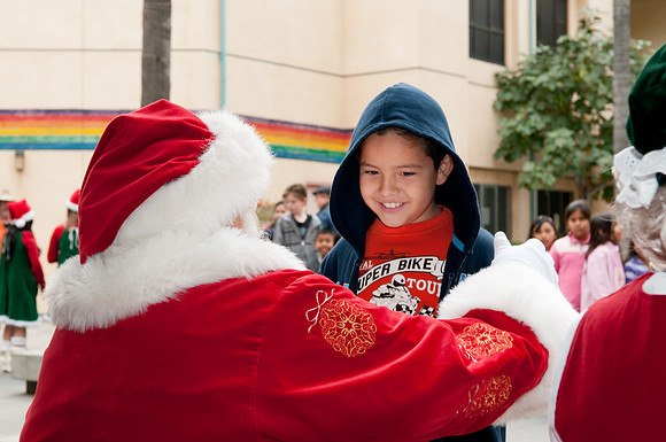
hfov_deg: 29.9
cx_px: 333
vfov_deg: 20.1
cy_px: 221
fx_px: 1247
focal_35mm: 68
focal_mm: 45
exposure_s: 1/160
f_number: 6.3
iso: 320
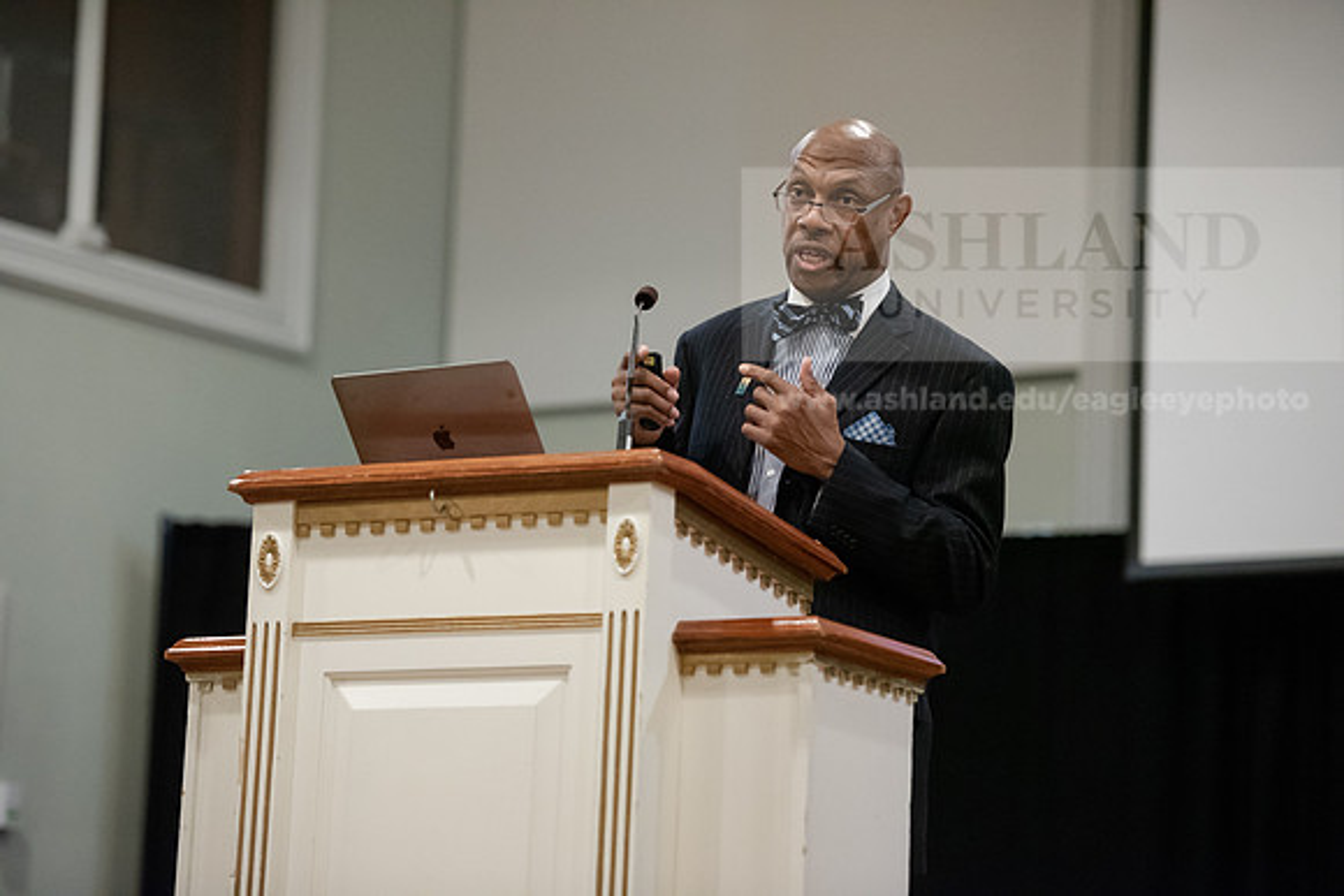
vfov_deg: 10.6
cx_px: 672
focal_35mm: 130
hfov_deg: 15.8
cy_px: 448
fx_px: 4854
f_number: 2.8
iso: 8000
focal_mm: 130
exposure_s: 1/200
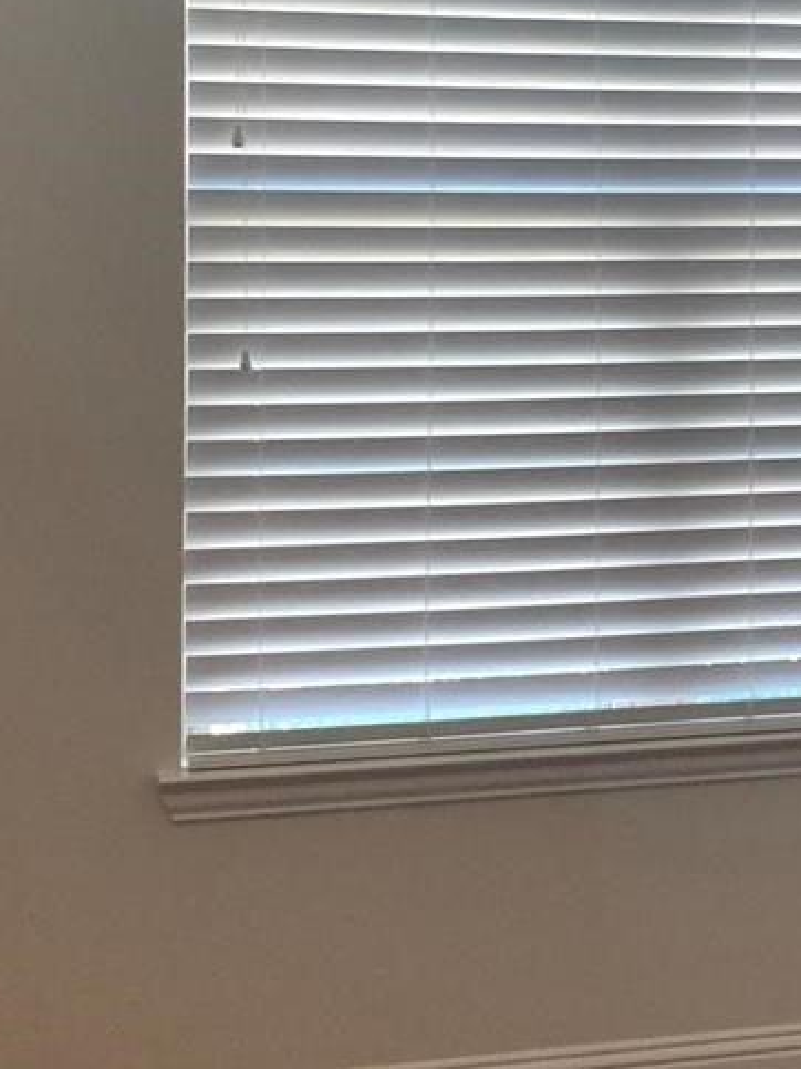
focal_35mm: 89
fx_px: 2747
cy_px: 237
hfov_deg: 16.3
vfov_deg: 21.8
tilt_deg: -0.7
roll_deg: +1.7
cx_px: 779
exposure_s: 1/60
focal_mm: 3.99
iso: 50
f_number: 1.8
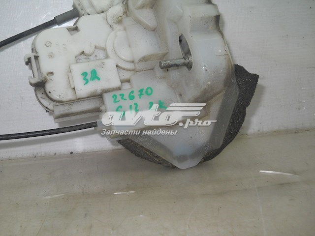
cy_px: 118
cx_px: 158
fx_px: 373
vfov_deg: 35.1
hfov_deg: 45.8
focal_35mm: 41
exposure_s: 1/30
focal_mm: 6.72
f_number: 5.5
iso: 80
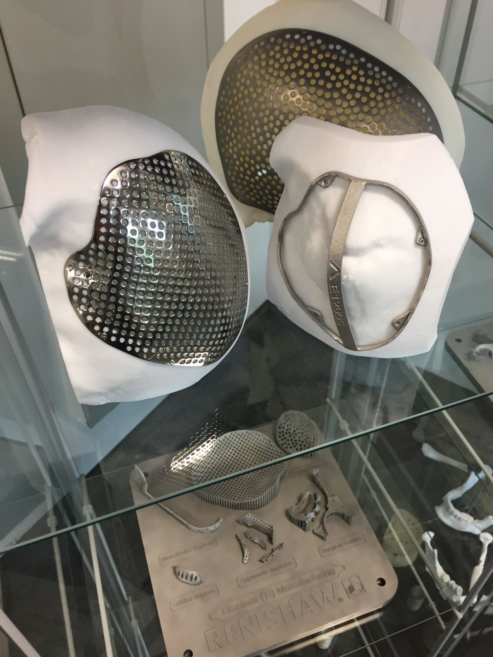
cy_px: 328
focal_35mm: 29
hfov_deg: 48.2
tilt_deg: -43.5
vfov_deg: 61.7
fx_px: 551
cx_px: 246
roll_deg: +1.8
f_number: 2.2
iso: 32
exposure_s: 1/40
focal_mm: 4.15
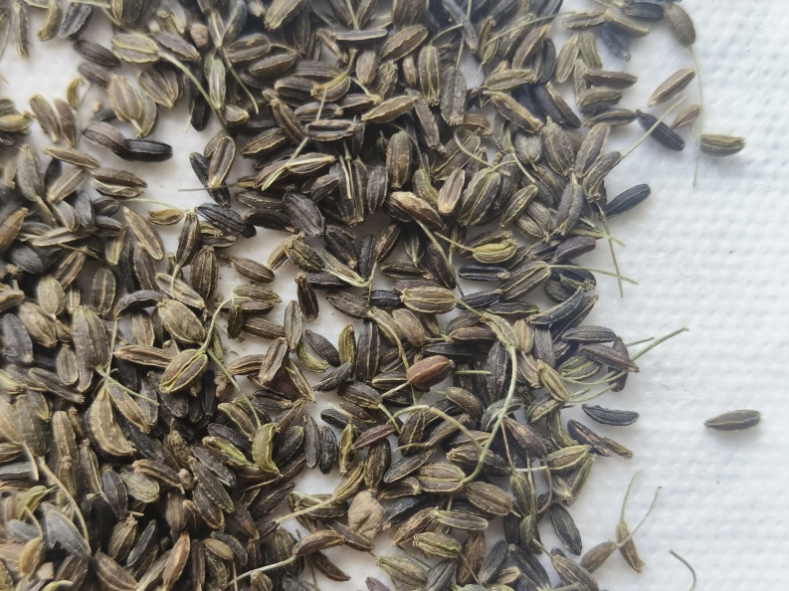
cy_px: 380
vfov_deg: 40.3
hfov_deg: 52.6
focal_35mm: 35
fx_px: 797
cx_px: 397
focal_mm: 4.84
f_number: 1.79
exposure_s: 1/152
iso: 50
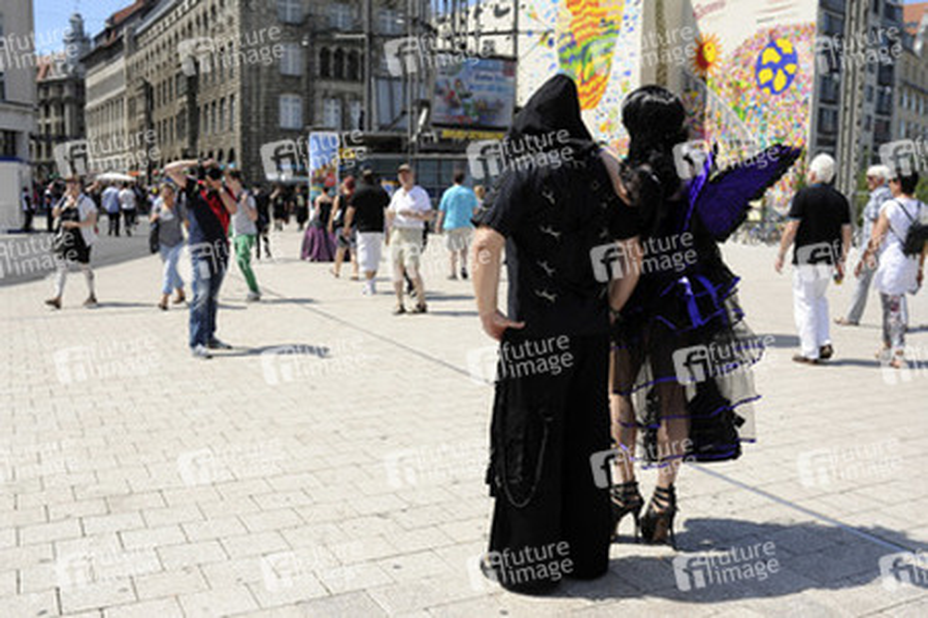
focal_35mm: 35
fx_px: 902
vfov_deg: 37.9
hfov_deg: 54.4
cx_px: 464
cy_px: 309
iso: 250
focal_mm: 35
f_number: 5.6
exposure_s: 1/1250
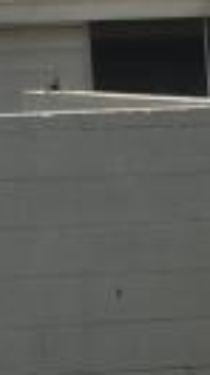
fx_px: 1826
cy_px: -51
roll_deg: +1.0
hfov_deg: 6.5
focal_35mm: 184
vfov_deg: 11.5
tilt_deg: +3.6
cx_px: -122
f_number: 2.2
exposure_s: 1/4405
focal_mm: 4.15
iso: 32
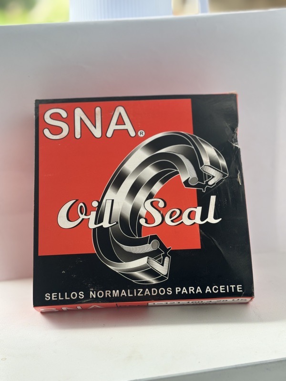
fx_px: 573
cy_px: 190
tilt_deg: -15.1
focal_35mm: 52
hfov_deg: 28.0
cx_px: 143
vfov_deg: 36.8
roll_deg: +0.7
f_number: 1.6
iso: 50
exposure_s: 1/105
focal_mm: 5.96
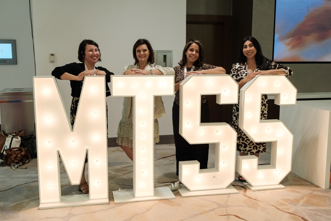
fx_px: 340
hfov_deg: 51.9
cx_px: 166
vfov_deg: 35.9
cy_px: 110
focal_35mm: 37
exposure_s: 1/125
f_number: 2.8
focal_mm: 24.9
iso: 2000
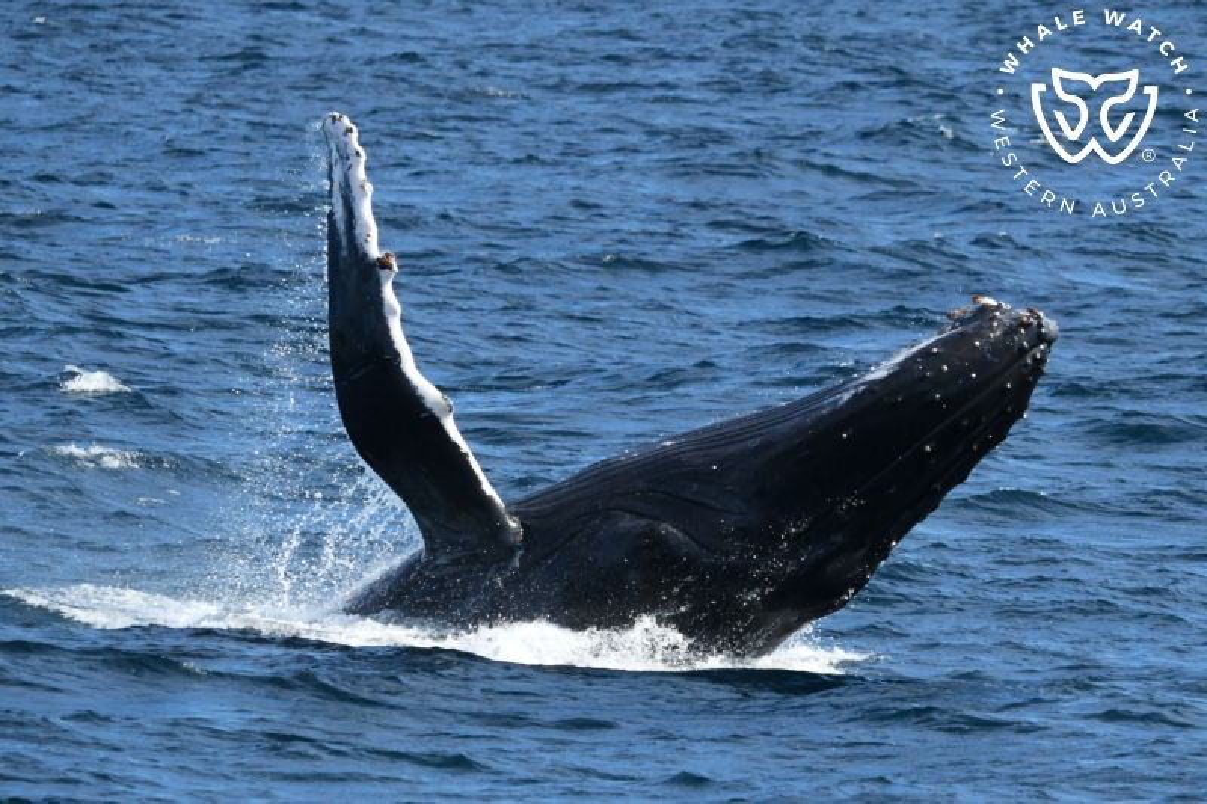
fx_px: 12737
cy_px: 402
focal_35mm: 380
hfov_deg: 5.4
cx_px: 604
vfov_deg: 3.6
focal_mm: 380
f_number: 6
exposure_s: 1/8000
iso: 1600
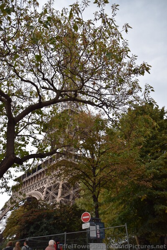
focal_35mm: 27
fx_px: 188
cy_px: 125
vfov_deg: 67.4
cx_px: 84
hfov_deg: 47.9
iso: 400
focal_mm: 18
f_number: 4
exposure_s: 1/60
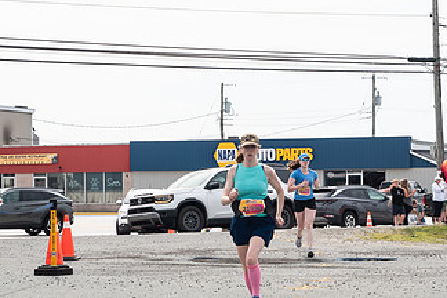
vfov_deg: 11.1
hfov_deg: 16.5
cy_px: 155
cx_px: 265
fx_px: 1540
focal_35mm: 124
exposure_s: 1/3200
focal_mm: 52
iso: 800
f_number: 4
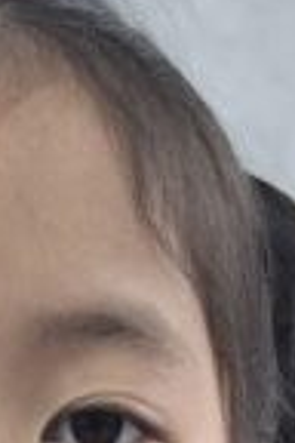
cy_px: 1295
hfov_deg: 7.6
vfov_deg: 9.2
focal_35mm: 181
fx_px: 2225
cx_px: 31
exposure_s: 1/100
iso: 100
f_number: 1.8
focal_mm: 4.69
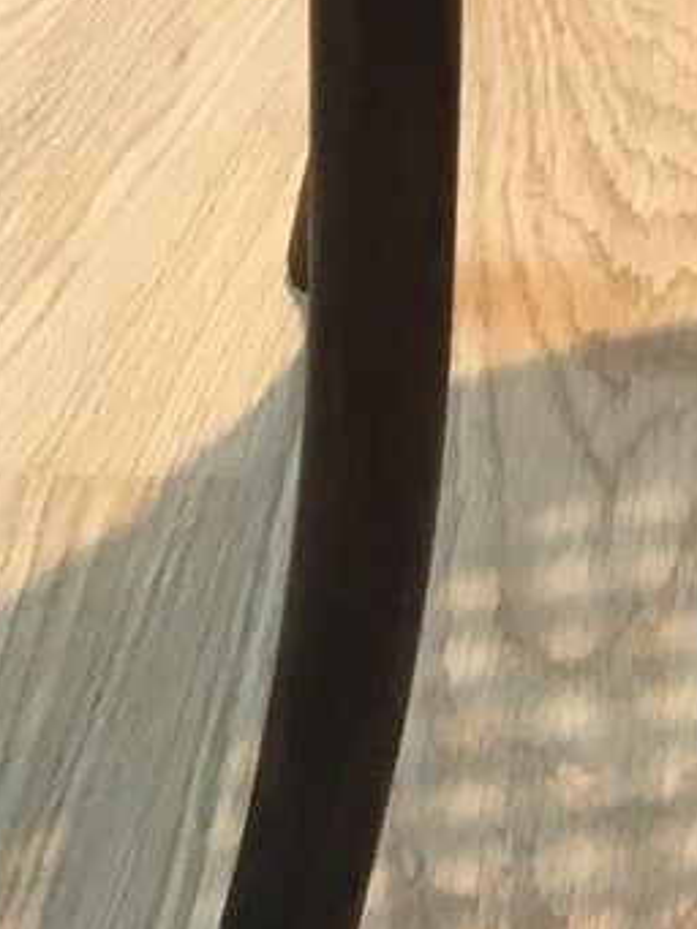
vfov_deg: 9.4
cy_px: -1678
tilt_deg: -7.6
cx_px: 1198
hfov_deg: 8.3
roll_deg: +0.1
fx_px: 4668
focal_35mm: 174
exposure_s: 1/33
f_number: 2.2
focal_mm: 4.15
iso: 64
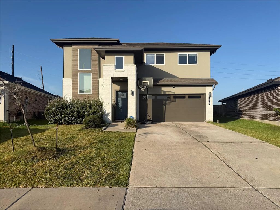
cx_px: 140
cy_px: 105
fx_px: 194
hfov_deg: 71.6
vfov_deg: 56.8
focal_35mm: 24
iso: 80
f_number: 1.78
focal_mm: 6.76
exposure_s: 1/4975
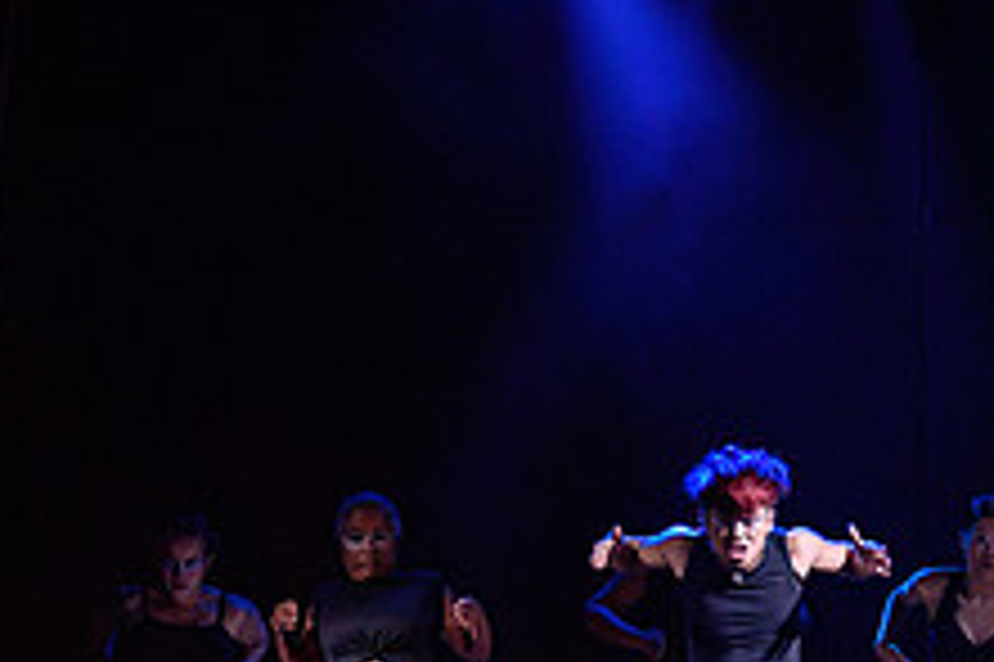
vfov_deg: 6.8
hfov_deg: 10.2
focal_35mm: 201
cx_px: 769
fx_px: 5546
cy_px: 655
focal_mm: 70
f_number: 2.8
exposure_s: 1/200
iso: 1600
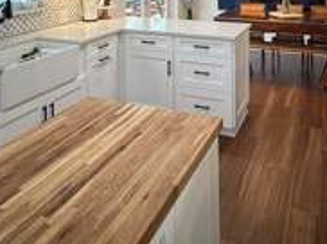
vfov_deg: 33.9
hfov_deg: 50.1
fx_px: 349
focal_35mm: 37
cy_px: -20
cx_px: 178
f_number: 2.2
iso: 160
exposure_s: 1/120
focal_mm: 2.22
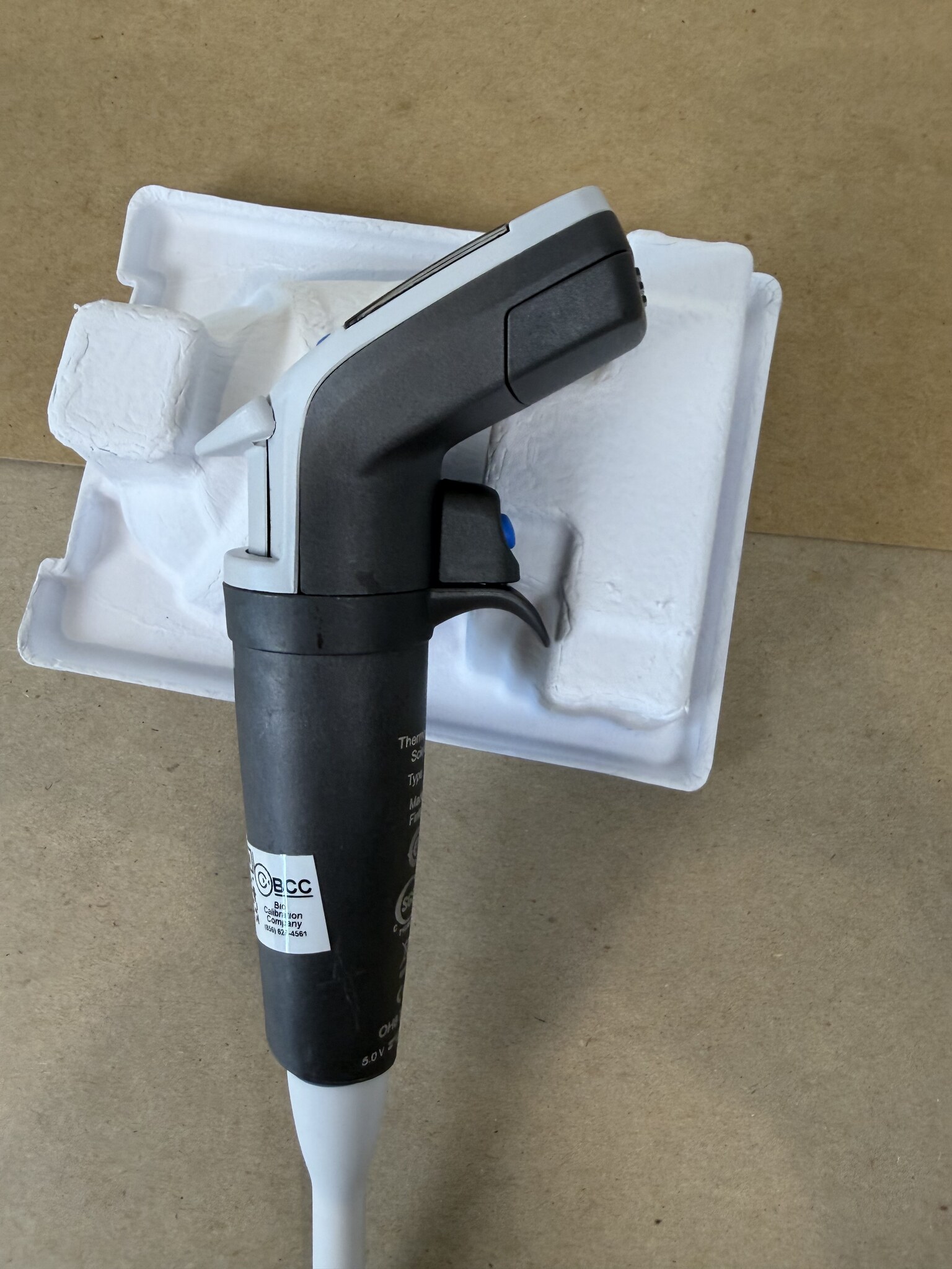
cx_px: 476
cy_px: 634
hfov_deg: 56.8
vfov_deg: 71.6
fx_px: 880
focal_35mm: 24
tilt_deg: -80.9
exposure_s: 1/120
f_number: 2.2
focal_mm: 2.22
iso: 125
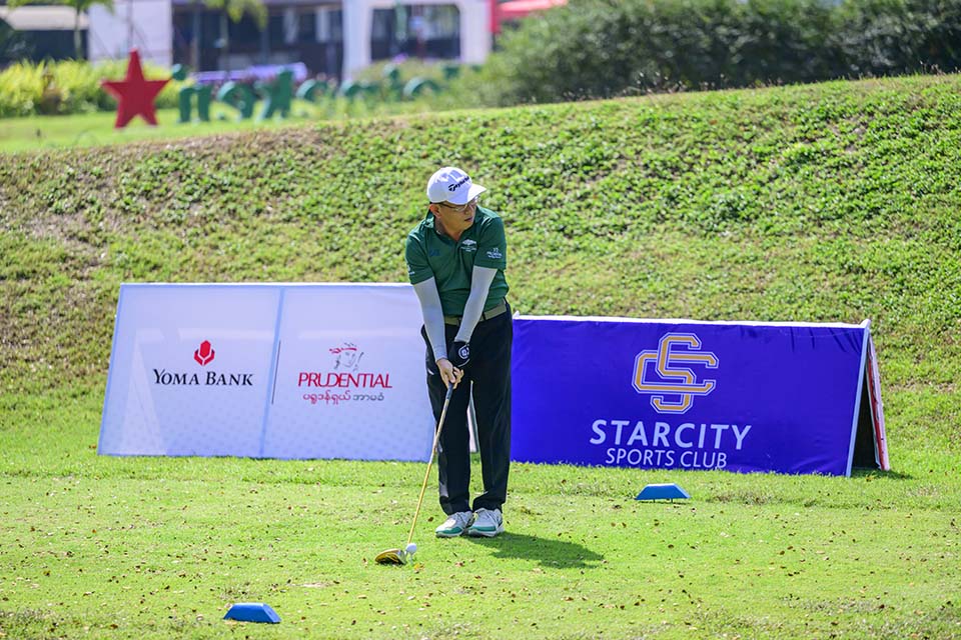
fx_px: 4004
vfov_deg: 9.1
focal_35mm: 150
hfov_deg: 13.7
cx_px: 480
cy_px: 320
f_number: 2.8
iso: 450
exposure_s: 1/6400
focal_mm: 150
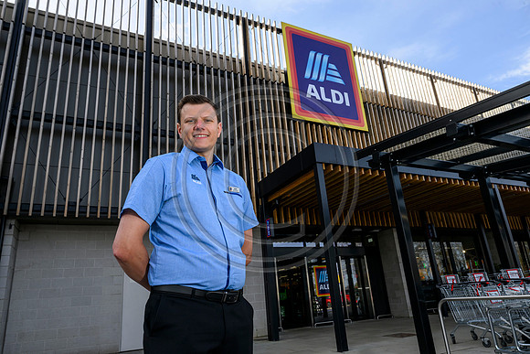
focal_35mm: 25
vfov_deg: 51.3
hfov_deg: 71.5
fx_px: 368
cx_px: 265
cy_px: 177
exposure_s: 1/160
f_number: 11
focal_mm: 25
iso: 160
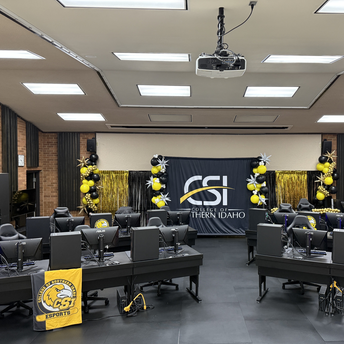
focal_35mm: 29
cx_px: 208
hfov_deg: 55.2
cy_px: 176
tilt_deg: -0.9
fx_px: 326
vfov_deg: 55.6
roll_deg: +0.1
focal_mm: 6.76
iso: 500
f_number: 1.78
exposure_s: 1/60
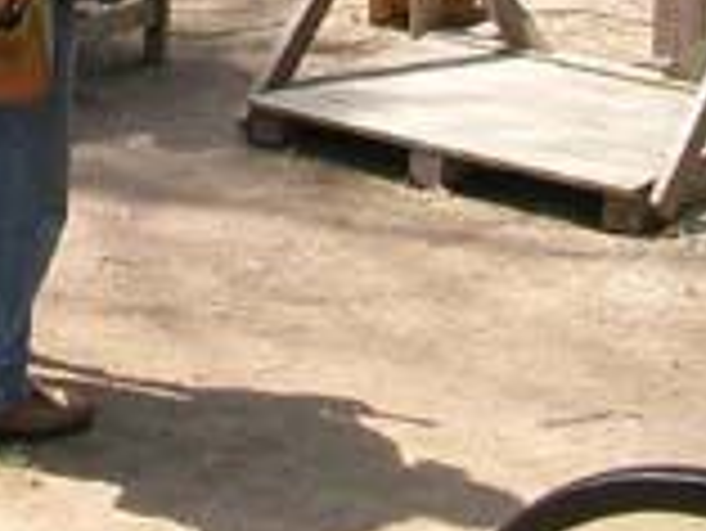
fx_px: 2164
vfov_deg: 13.4
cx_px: -108
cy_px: -207
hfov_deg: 17.8
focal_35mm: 106
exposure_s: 1/220
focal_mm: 5.6
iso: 100
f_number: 4.5
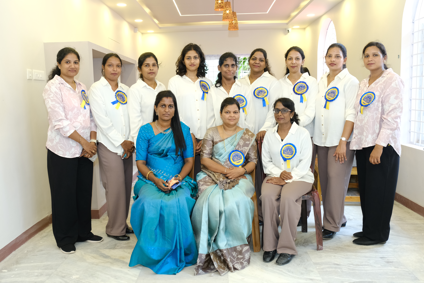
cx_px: 212
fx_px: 377
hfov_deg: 58.7
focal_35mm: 32
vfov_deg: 41.1
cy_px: 142
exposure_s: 1/125
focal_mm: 21.3
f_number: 4.5
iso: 1600
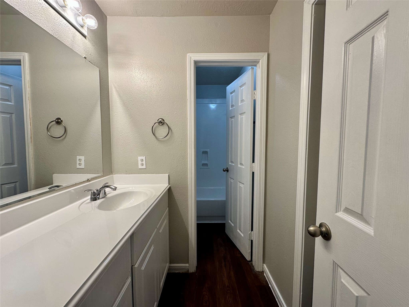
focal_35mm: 14
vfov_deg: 85.7
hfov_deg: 102.1
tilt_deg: -3.4
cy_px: 154
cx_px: 204
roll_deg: +0.3
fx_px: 165
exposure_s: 1/120
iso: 100
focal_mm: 2.22
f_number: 2.2
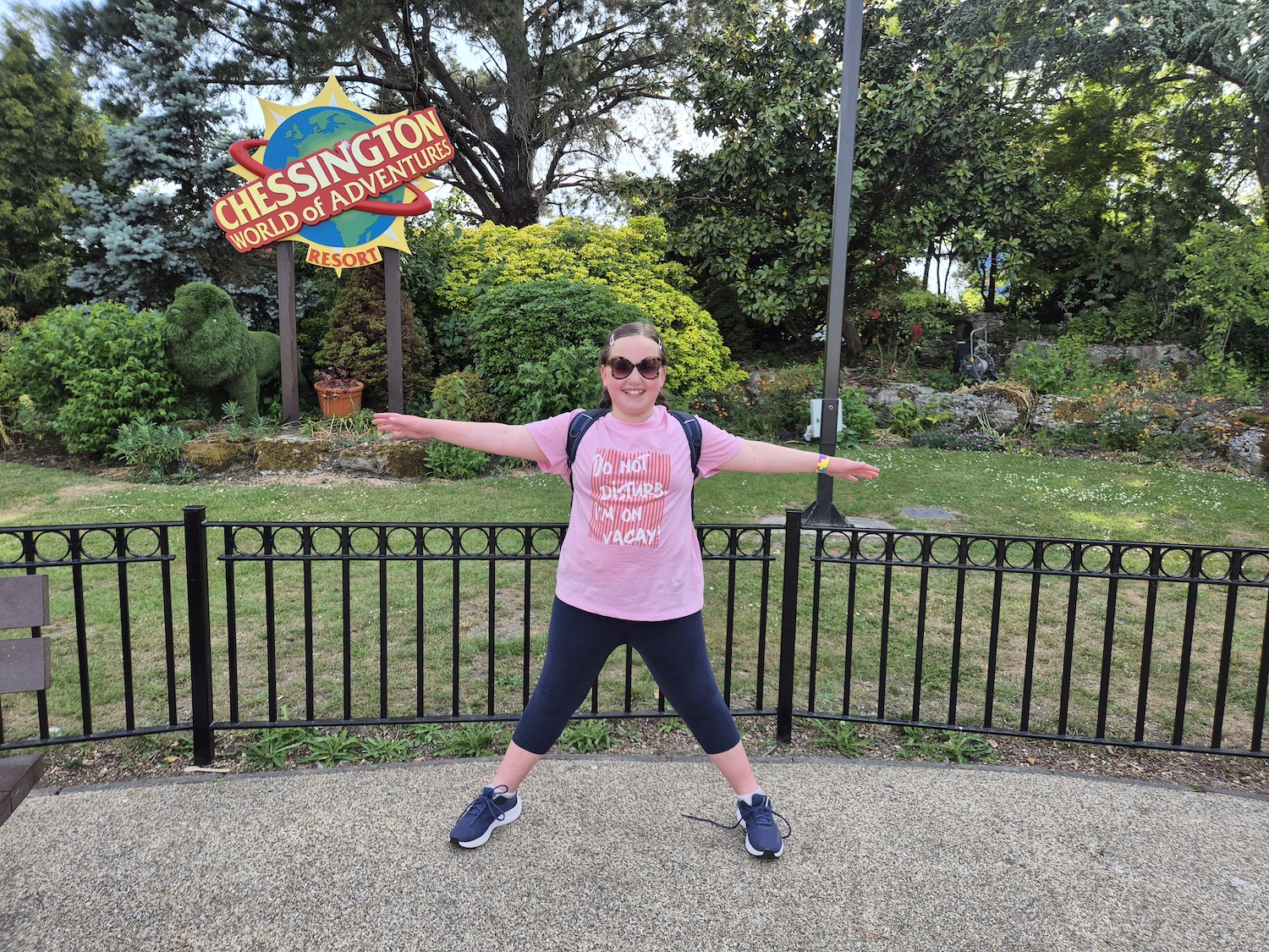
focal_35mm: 23
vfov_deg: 58.9
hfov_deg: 73.9
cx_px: 634
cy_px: 476
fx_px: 843
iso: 25
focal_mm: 5.4
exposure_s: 1/491
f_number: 1.8
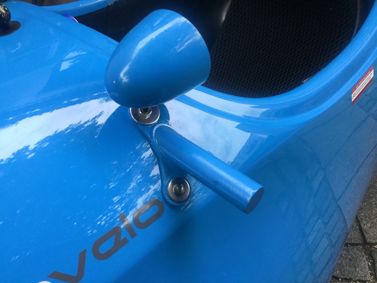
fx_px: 338
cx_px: 188
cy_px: 142
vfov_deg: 45.4
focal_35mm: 31
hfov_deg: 58.4
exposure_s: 1/33
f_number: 2.4
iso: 32
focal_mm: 3.3
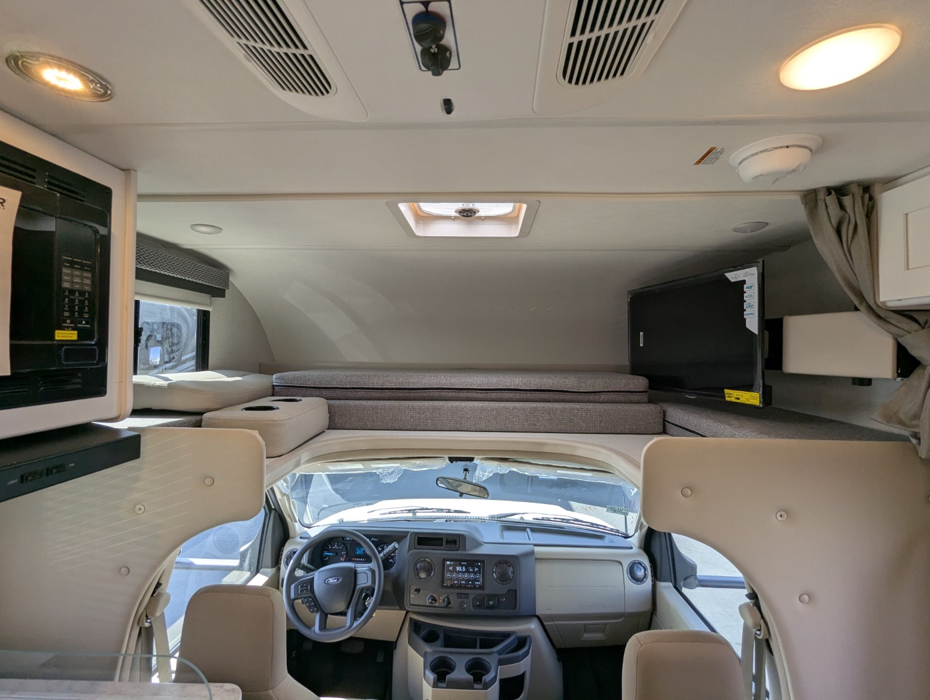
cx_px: 465
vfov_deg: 78.2
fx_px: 430
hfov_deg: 94.4
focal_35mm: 16
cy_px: 350
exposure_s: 1/221
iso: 67
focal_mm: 2.35
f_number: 2.2
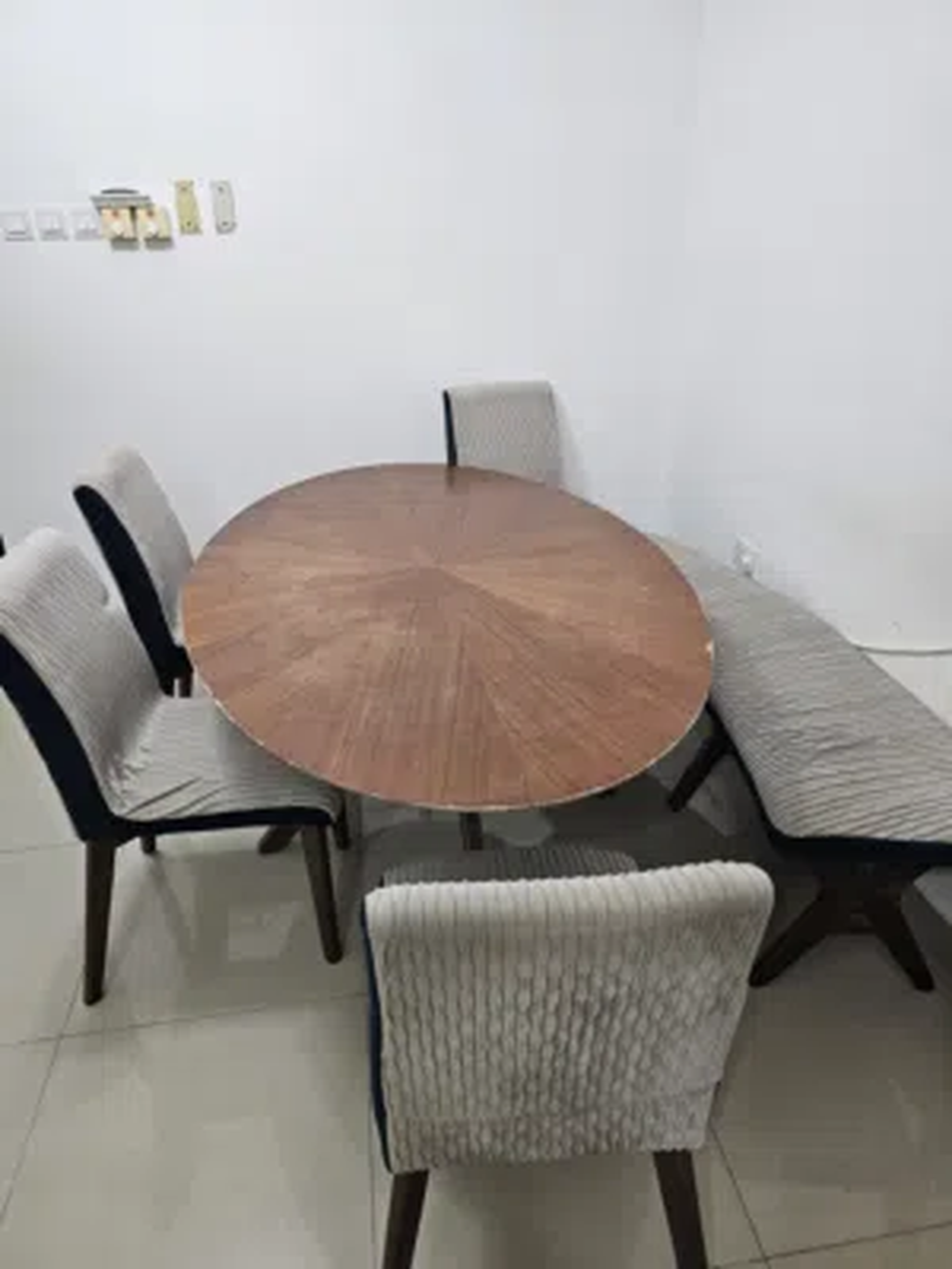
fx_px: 843
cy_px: 634
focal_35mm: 23
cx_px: 476
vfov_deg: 73.9
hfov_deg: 58.9
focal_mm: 6.3
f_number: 1.7
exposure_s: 1/100
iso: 500
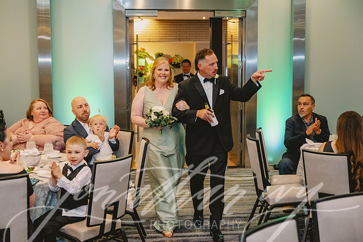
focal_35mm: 49
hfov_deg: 40.5
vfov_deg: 27.7
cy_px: 111
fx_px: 492
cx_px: 166
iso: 1600
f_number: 2.8
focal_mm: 45
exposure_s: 1/160
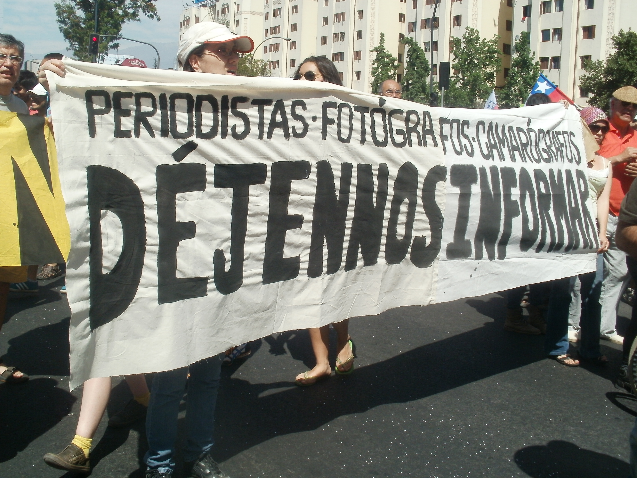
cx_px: 318
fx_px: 662
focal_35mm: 36
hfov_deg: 51.4
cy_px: 239
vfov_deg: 39.7
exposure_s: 1/500
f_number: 5.6
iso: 100
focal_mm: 6.3
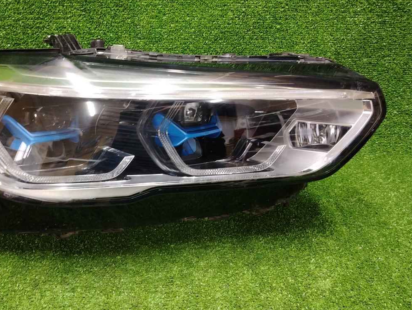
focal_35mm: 35
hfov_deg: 51.8
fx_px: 417
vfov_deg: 40.7
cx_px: 142
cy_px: 161
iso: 445
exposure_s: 1/33
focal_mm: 5.25
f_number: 1.75
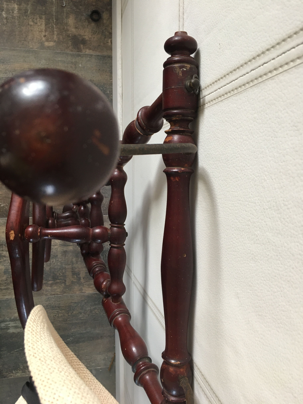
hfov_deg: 48.2
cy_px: 202
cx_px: 152
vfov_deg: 61.7
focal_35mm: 29
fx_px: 338
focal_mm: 4.15
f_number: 2.2
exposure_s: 1/33
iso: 125
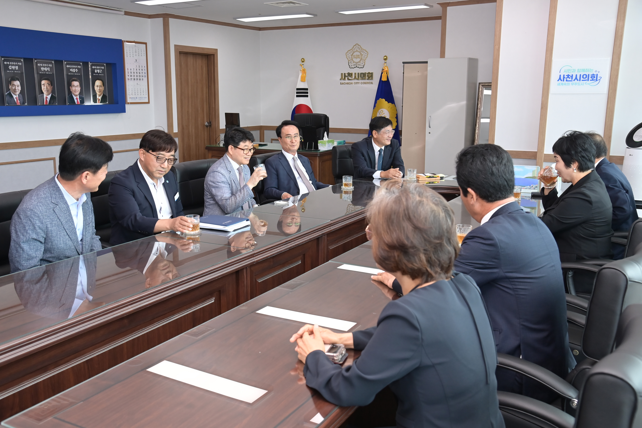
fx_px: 606
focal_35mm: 34
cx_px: 321
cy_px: 214
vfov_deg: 38.9
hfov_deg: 55.8
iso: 1600
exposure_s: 1/250
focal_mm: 34
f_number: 6.3
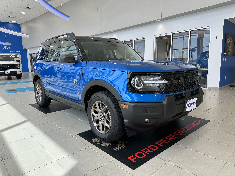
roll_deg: +2.3
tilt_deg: -7.2
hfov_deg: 71.6
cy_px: 88
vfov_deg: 56.8
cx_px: 118
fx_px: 163
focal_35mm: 24
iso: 80
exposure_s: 1/361
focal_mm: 6.86
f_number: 1.78
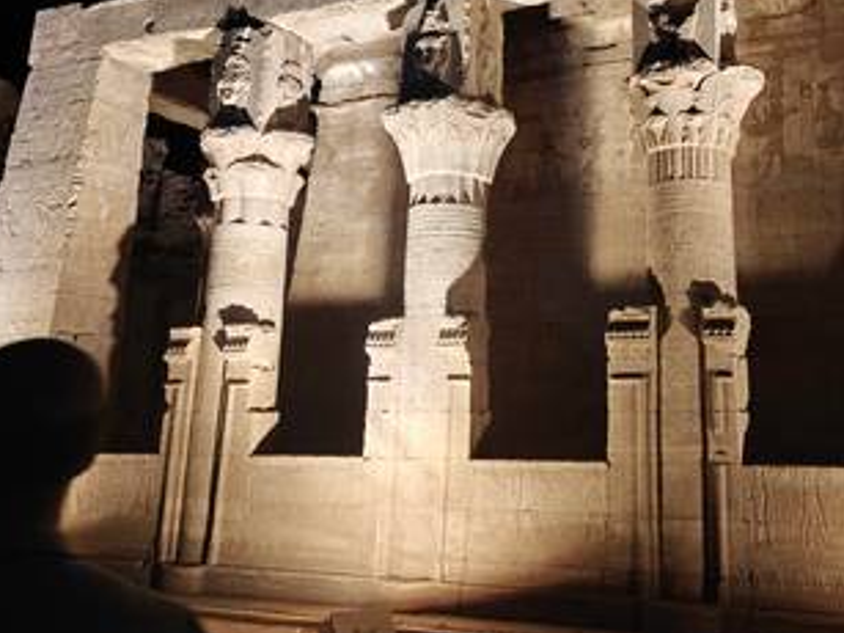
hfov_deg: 50.2
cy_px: 201
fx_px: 877
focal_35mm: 36
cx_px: 583
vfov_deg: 39.1
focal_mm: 6.06
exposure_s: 1/50
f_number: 1.6
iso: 400
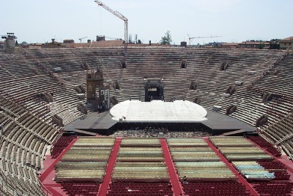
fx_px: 309
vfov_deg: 35.1
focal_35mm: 38
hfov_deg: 50.7
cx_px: 146
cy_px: 98
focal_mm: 8
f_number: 4.8
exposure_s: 1/1000
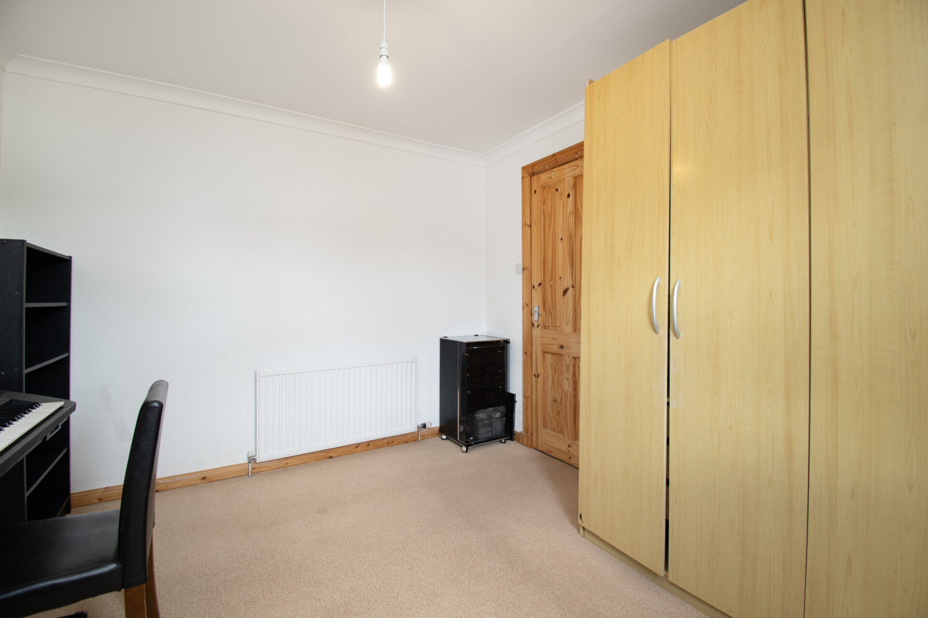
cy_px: 309
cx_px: 464
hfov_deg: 100.4
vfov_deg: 77.3
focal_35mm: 15
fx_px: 386
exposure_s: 1/2.5
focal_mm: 10
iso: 320
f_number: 8
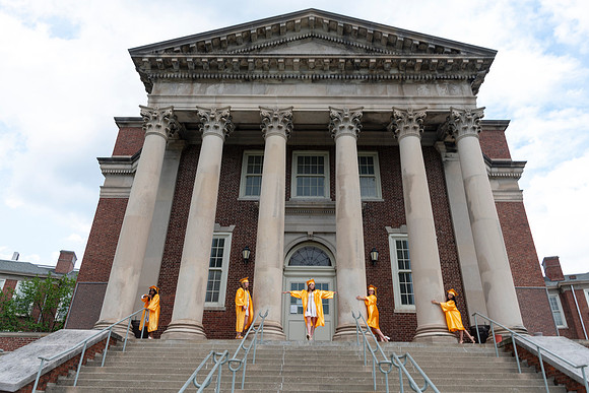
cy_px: 197
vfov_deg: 51.1
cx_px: 302
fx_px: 411
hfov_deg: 71.2
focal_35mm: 25
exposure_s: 1/60
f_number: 5.6
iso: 80
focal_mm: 24
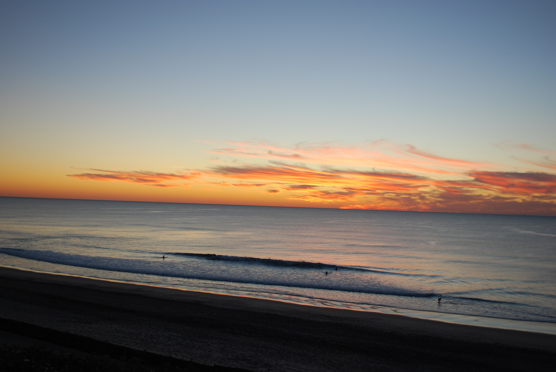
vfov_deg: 34.3
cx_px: 278
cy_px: 186
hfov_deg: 49.5
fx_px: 603
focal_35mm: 39
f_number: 5
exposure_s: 1/100
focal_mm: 26
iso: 200
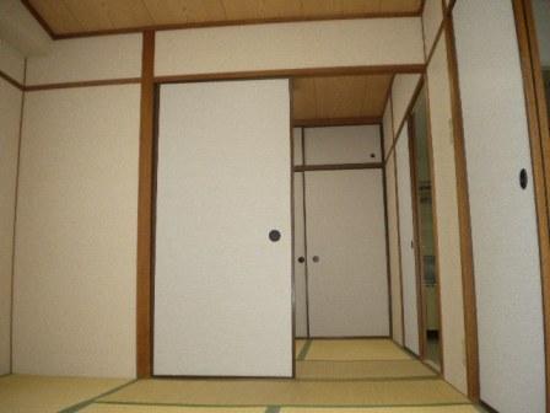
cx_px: 275
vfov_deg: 40.7
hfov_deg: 52.6
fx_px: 556
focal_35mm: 35
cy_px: 206
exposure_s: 1/59.5
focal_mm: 6.3
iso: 185
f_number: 3.1
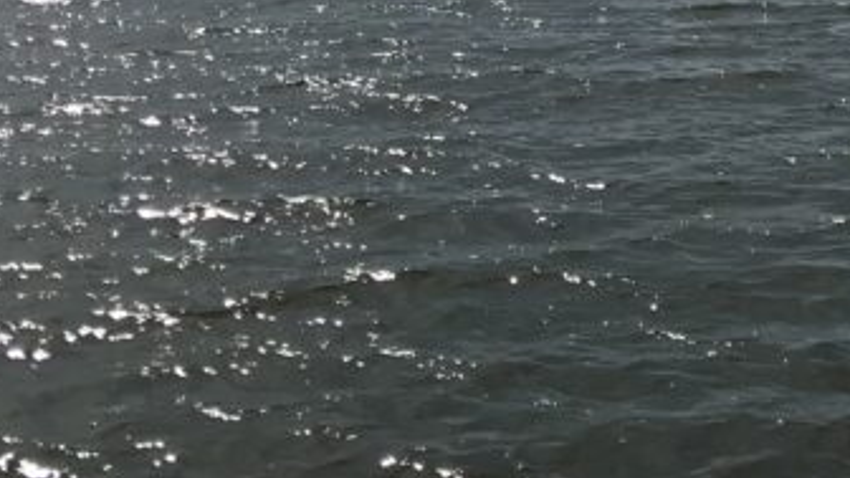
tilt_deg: +6.4
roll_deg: -0.4
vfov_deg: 11.8
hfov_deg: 22.8
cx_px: 549
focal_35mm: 93
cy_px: -427
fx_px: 2096
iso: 20
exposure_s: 1/10638
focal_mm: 3.99
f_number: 1.8
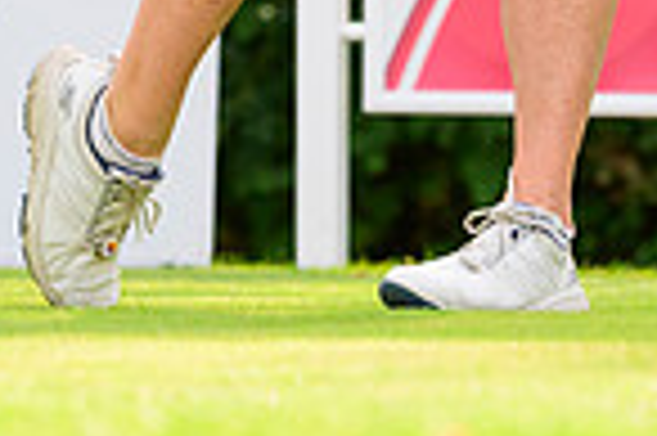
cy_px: -544
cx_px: 440
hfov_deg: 2.1
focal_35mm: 971
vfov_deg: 1.4
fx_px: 17701
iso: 1000
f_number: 5
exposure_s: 1/1600
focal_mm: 210
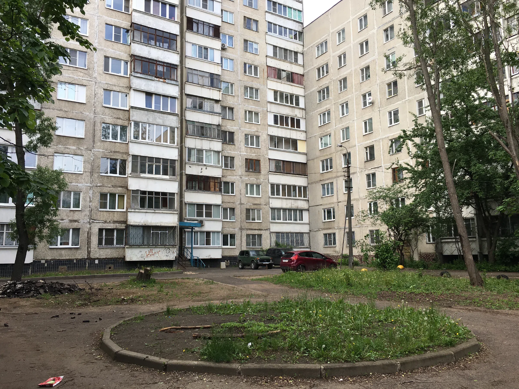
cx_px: 260
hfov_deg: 61.7
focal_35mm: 29
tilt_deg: +8.1
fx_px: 435
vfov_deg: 48.2
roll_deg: +0.1
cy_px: 194
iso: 25
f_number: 2.2
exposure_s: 1/561
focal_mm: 4.15
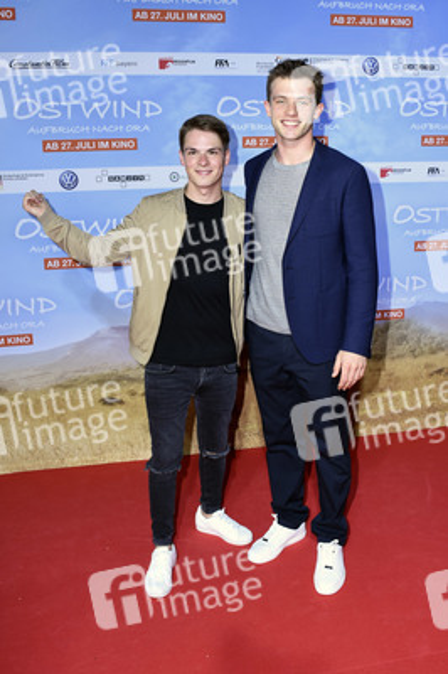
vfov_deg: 62.0
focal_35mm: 30
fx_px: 561
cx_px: 224
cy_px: 337
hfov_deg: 43.5
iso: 500
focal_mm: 20
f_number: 5.6
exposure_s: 1/160
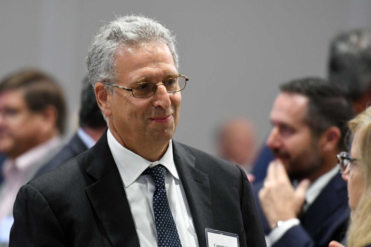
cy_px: 124
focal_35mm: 318
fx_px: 3277
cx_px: 193
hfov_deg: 6.5
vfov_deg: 4.3
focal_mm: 200
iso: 3200
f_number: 2.8
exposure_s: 1/125
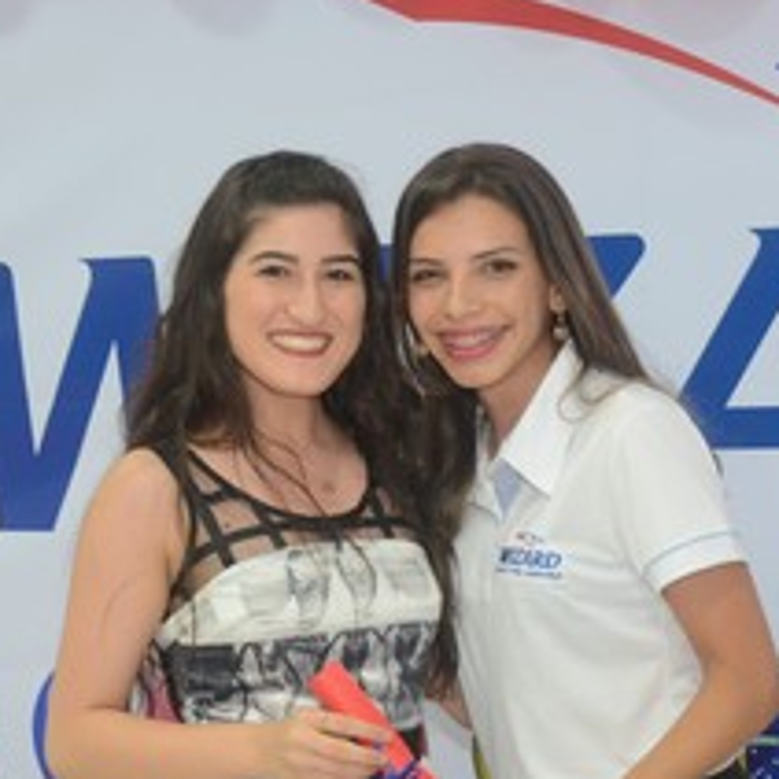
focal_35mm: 109
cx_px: 347
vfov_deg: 15.9
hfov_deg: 16.0
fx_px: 2775
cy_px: 539
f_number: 4.5
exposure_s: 1/80
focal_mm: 40
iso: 1600
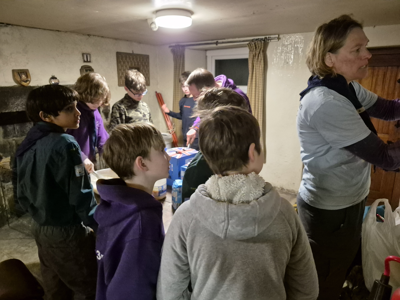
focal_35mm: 23
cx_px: 200
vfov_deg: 58.9
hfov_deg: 73.9
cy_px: 150
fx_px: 266
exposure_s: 1/100
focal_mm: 5.4
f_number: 1.8
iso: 2500
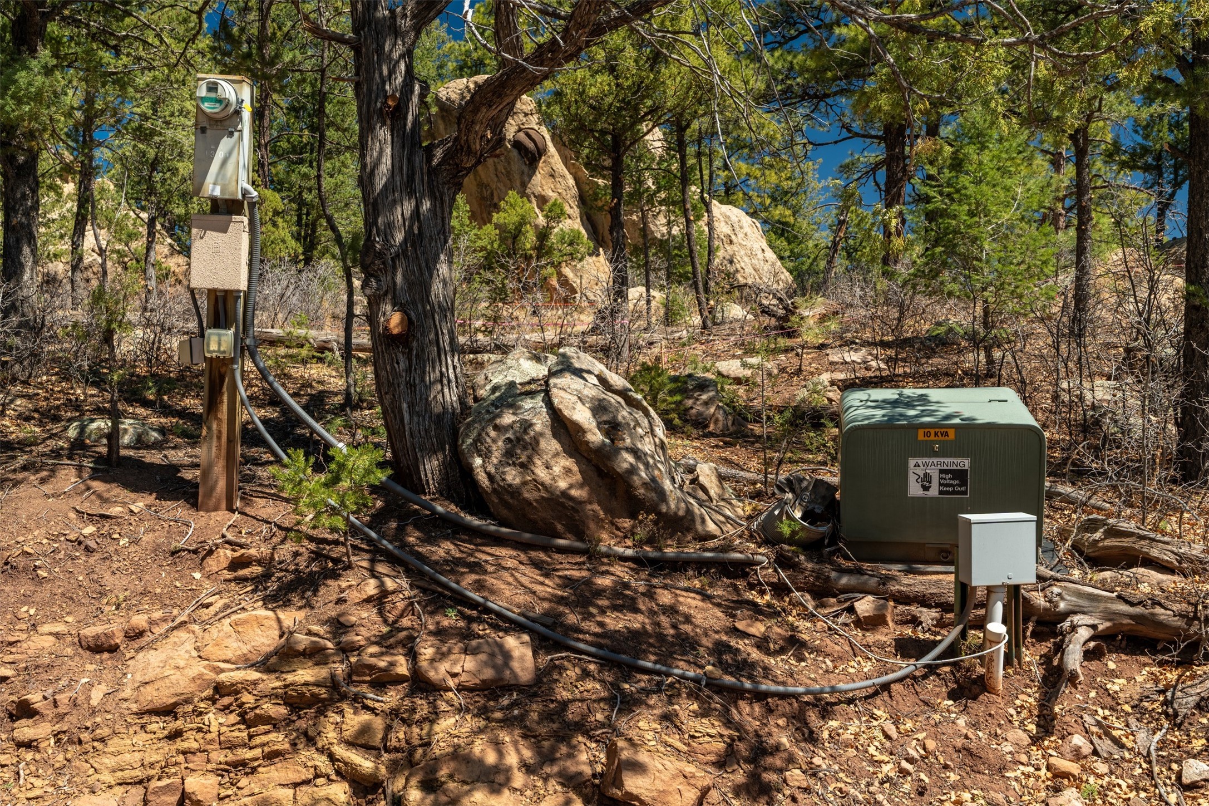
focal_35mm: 34
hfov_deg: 55.8
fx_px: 1142
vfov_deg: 38.9
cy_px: 403
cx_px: 604
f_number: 8
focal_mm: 34
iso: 125
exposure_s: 1/1250
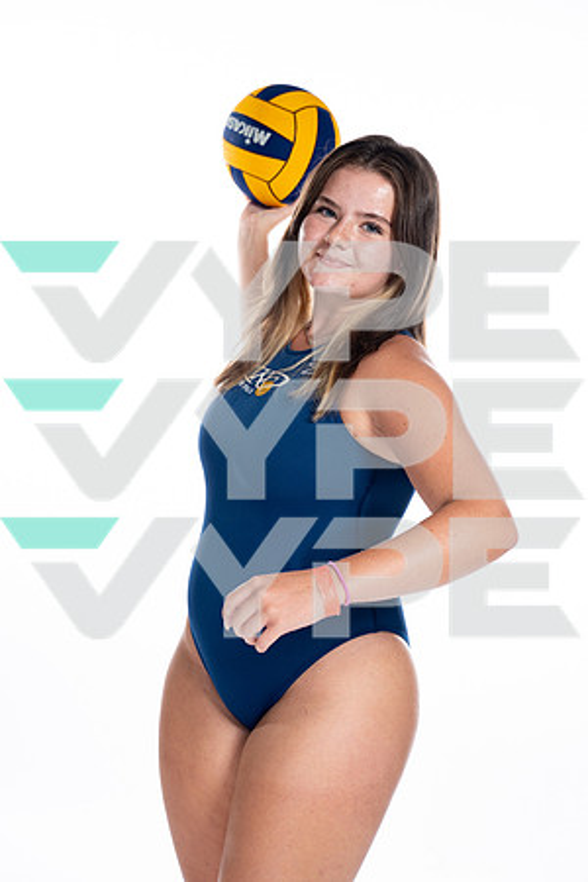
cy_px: 441
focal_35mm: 64
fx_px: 1568
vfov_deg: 31.4
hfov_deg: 21.2
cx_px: 294
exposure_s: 1/250
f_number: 5.6
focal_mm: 64
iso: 400
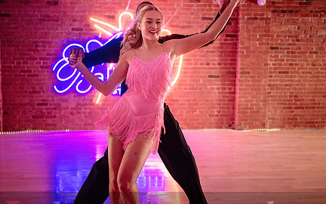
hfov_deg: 41.8
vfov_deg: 26.8
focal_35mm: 48
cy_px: 121
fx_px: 426
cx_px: 155
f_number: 1.4
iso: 2500
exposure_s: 1/250
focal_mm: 28
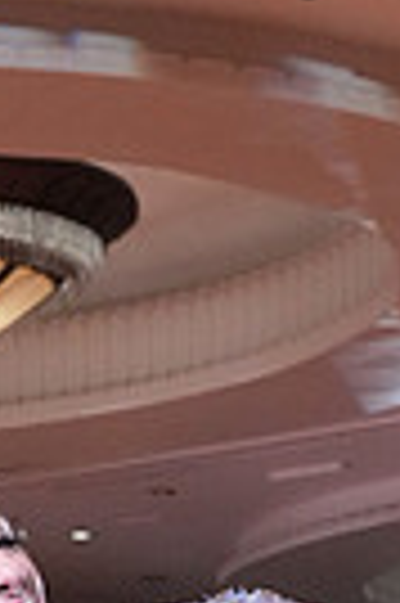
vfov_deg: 10.4
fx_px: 3041
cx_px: 375
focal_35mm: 182
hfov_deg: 7.5
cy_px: 1197
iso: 5000
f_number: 5.6
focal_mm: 28
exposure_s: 1/320
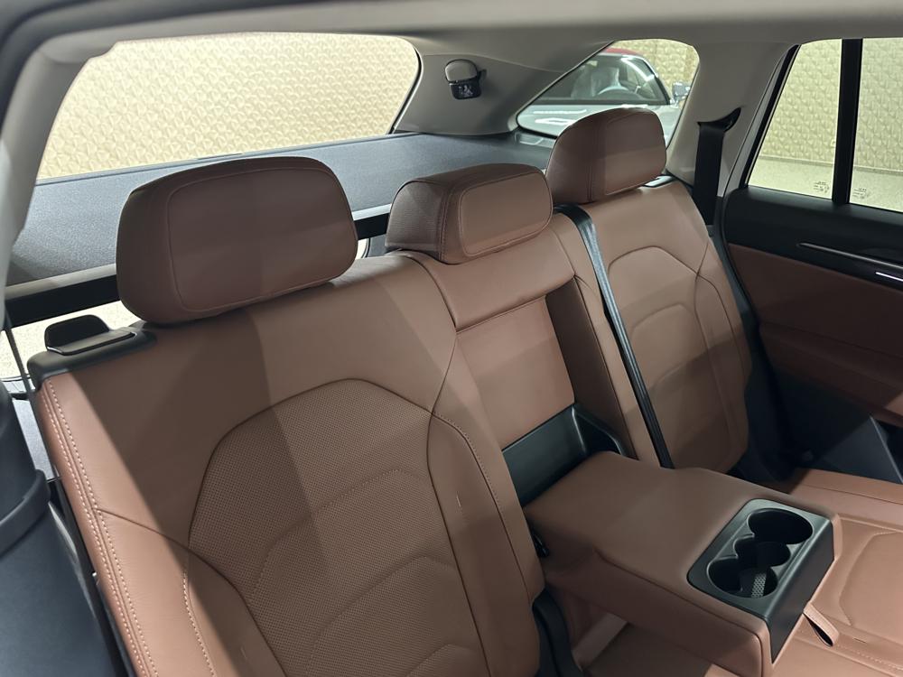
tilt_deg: -24.5
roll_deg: +0.2
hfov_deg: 71.6
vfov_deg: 56.8
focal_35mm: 24
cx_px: 452
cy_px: 338
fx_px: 626
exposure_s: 1/33
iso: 1000
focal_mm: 6.86
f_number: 1.78
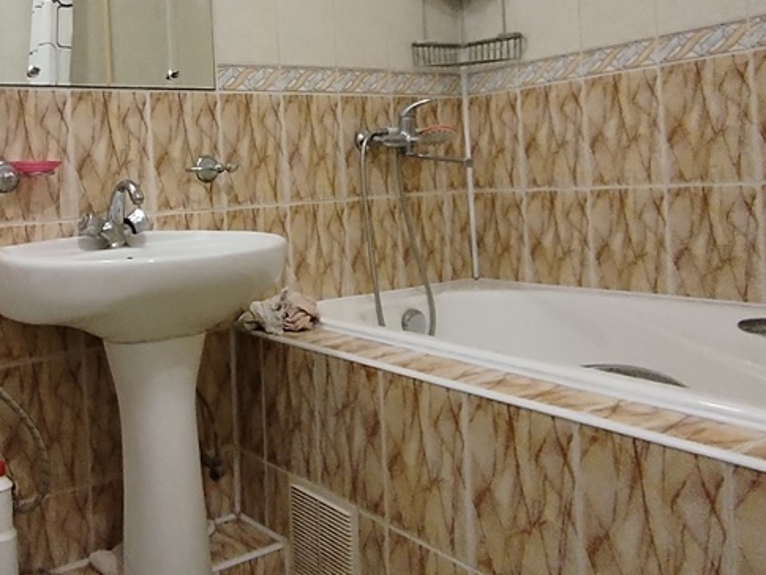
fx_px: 730
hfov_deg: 53.3
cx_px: 210
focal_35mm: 33
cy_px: 185
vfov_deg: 42.3
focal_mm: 1.42
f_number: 2.2
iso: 780
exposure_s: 1/20
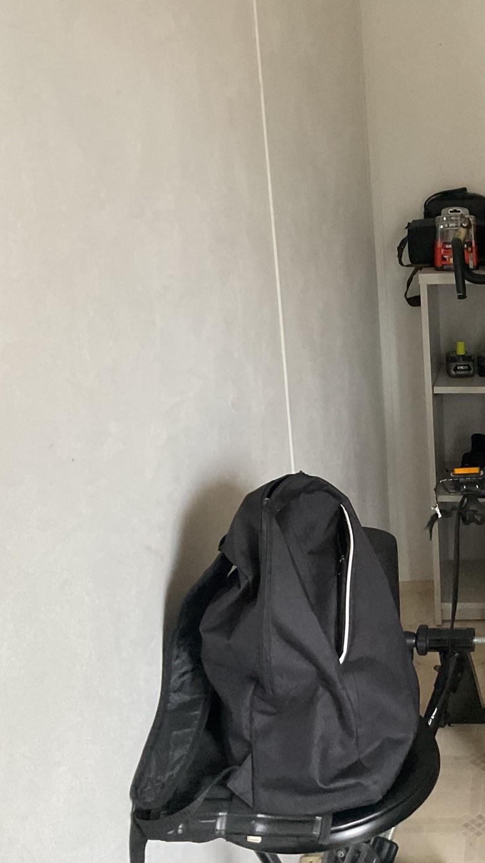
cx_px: 513
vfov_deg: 44.6
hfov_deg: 24.5
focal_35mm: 46
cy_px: 404
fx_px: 1052
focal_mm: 3
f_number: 1.8
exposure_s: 1/60
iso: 250
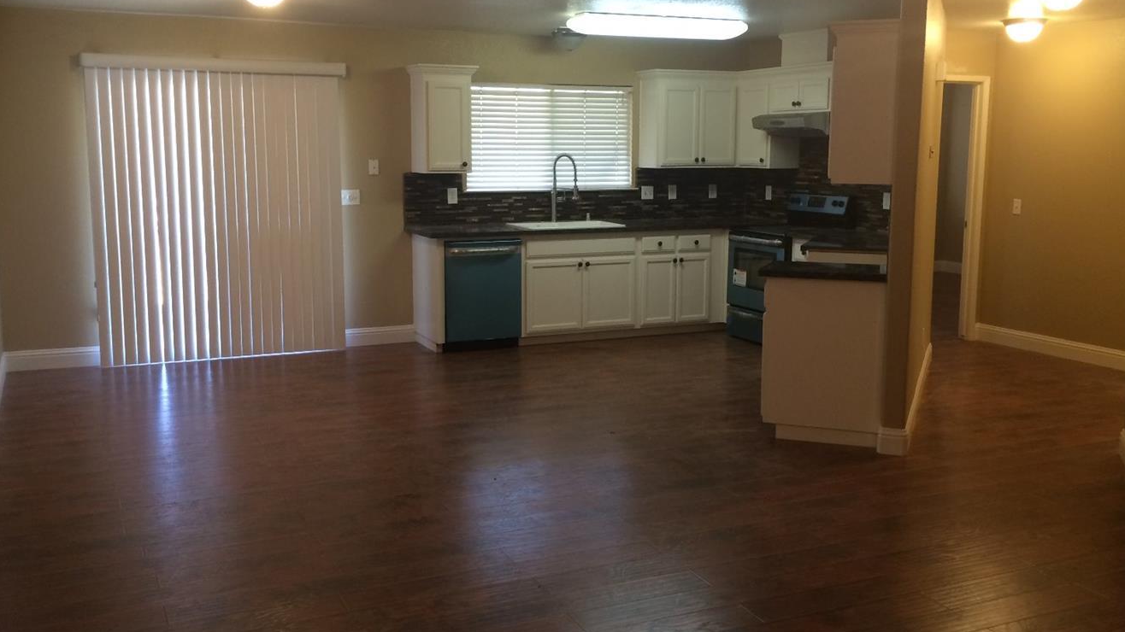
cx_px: 584
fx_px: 1074
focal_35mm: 36
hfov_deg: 55.3
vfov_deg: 32.8
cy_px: 296
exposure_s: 1/30
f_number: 2.2
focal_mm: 4.15
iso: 100
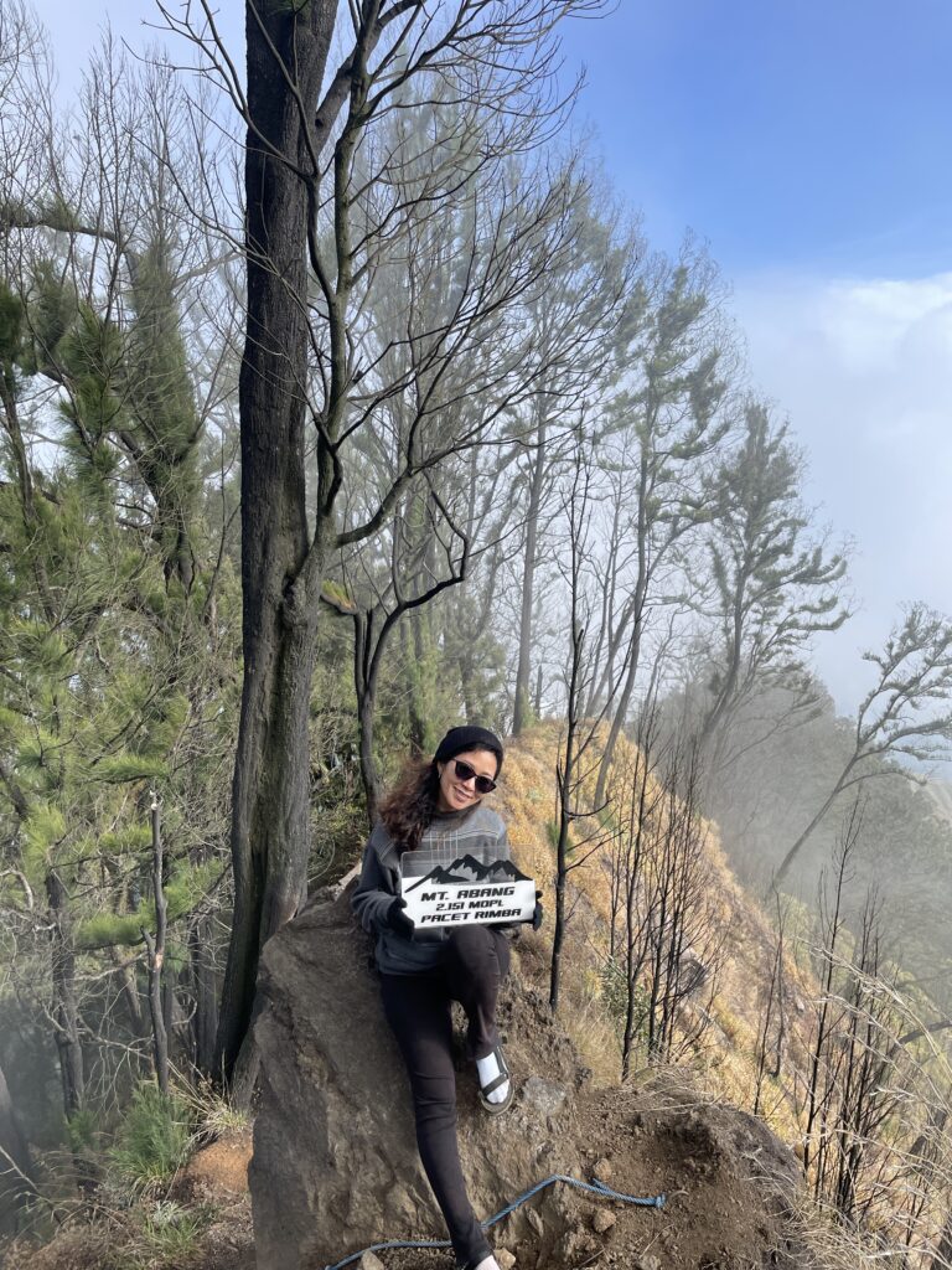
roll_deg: -2.4
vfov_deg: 67.3
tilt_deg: -7.7
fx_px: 953
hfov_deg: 53.1
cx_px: 476
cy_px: 635
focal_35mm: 26
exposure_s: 1/1949
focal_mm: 4.2
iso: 32
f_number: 1.6
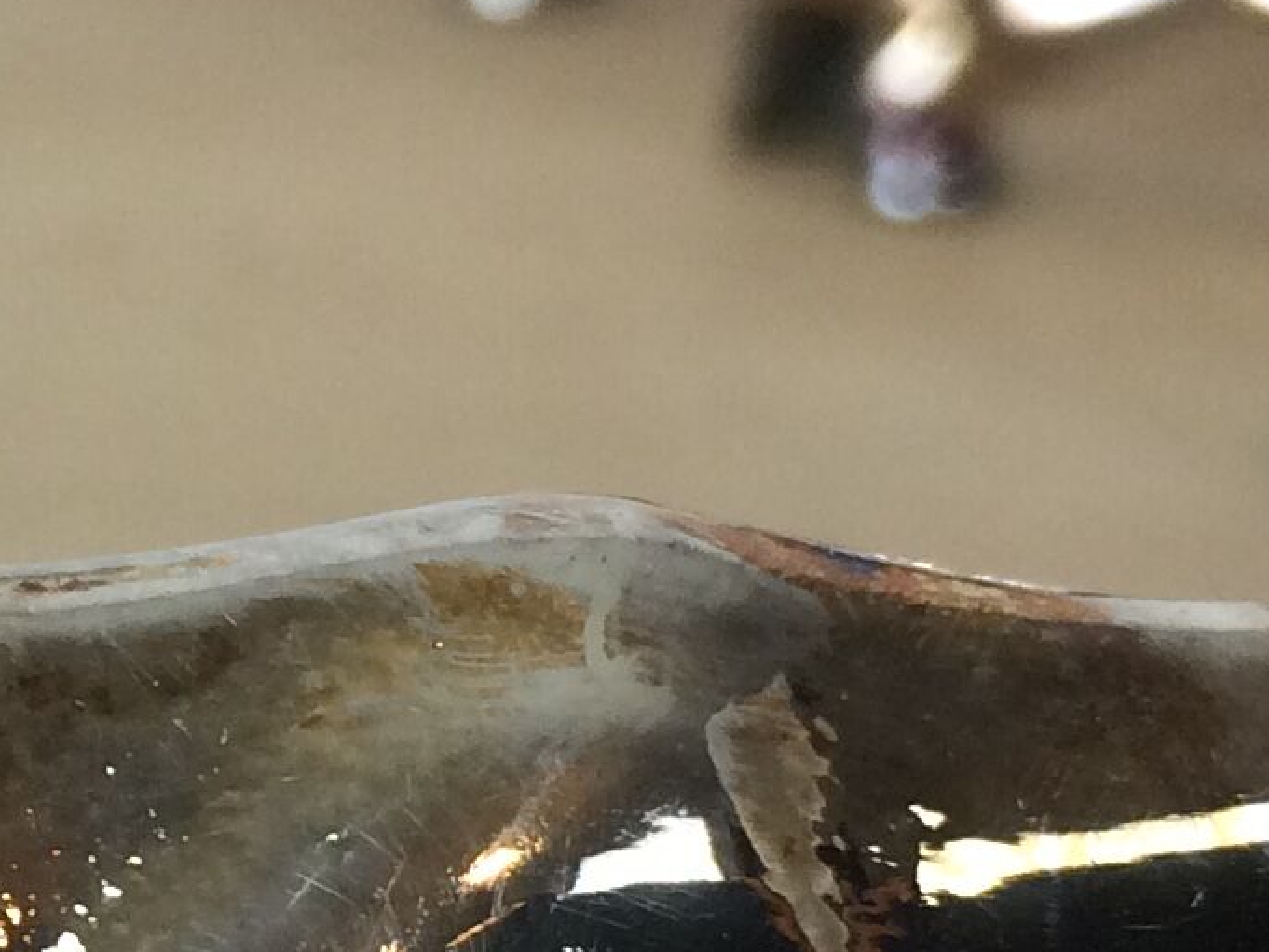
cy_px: 702
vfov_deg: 10.7
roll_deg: -2.1
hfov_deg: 13.9
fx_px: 5097
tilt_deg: -14.8
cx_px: -121
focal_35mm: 139
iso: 64
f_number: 2.2
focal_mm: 4.15
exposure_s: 1/100
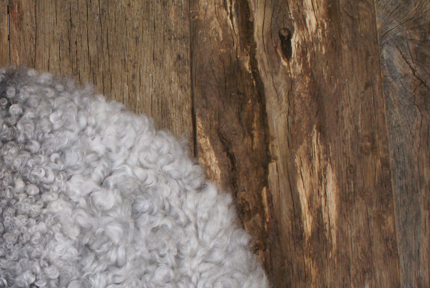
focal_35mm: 99
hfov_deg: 20.0
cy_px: 333
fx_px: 1184
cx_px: 13
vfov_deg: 13.5
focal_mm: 28
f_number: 5.6
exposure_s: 1/60
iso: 400
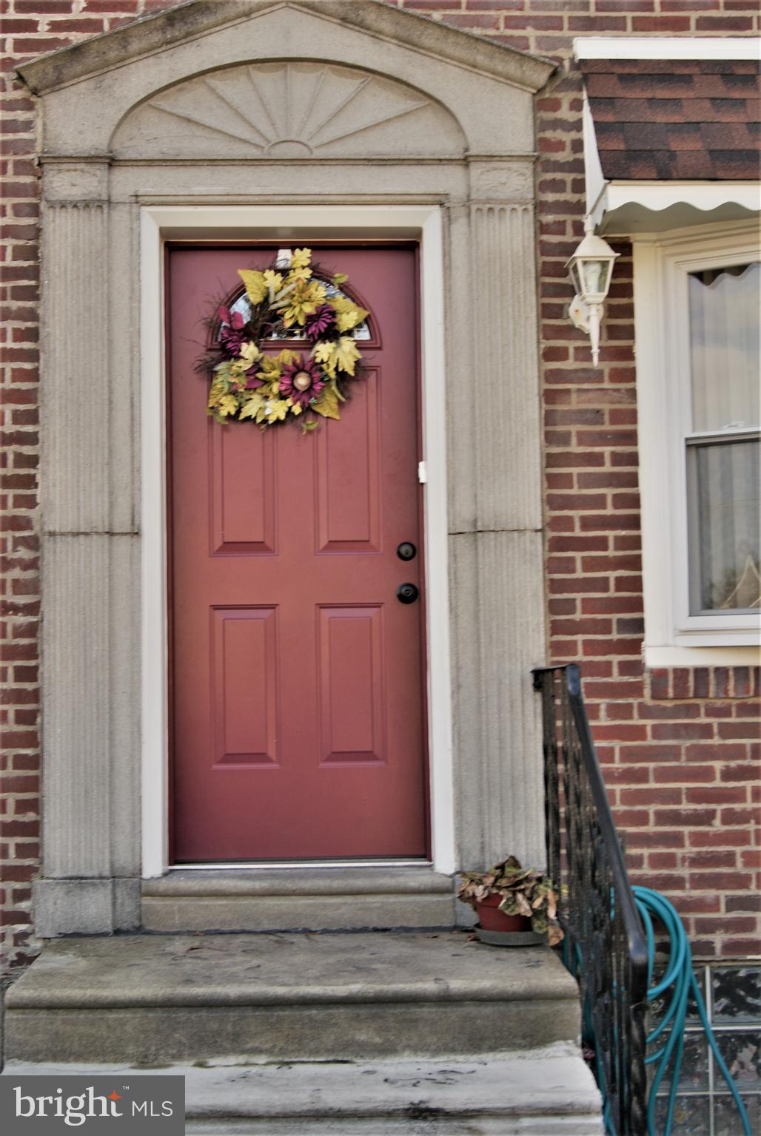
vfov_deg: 43.6
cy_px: 568
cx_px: 380
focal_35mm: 45
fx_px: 1423
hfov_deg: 29.9
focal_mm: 30
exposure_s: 1/60
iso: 100
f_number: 7.1
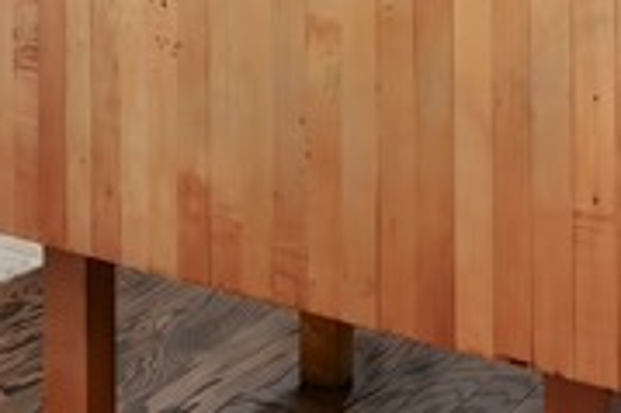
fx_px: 1465
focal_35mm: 85
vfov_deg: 14.4
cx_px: 144
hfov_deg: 23.7
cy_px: -302
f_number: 7.1
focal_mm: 14
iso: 250
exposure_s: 1/160
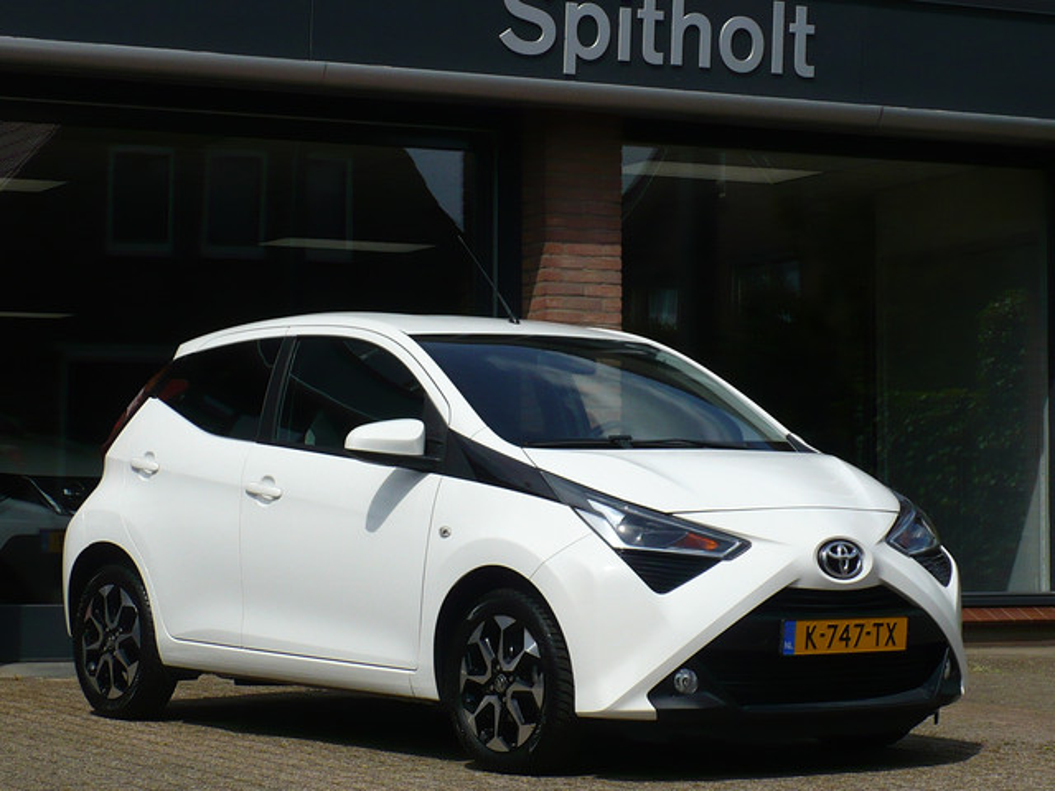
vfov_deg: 14.4
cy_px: 396
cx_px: 528
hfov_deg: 19.1
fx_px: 3139
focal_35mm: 103
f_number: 9
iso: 100
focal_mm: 11.4
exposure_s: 1/250
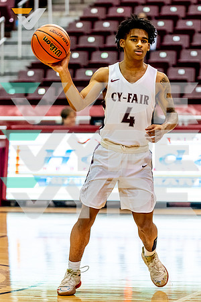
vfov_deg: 11.1
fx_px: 1555
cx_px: 118
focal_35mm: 186
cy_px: 146
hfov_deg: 7.4
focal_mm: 118
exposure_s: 1/1250
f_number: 2.8
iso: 3200
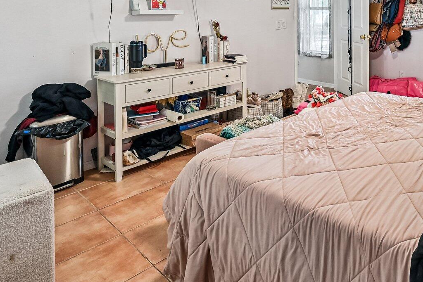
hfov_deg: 57.8
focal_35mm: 28
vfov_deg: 42.2
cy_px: 22
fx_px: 329
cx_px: 366
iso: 2500
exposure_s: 1/40
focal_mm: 14
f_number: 8
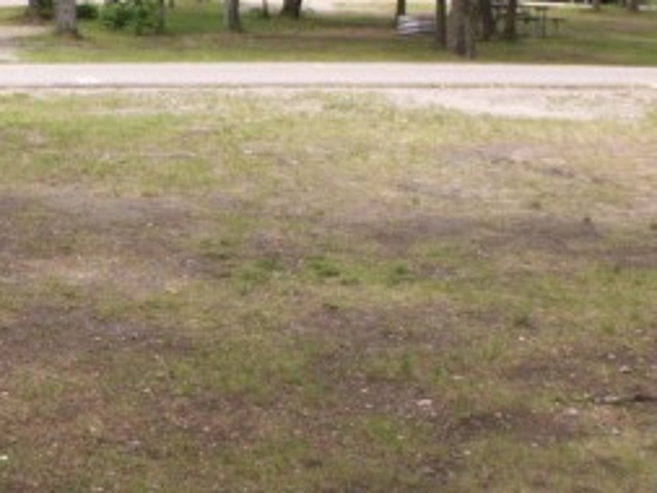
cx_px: 160
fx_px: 1348
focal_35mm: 71
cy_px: 178
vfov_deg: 20.7
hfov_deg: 27.0
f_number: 5
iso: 50
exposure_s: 1/125
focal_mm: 5.86
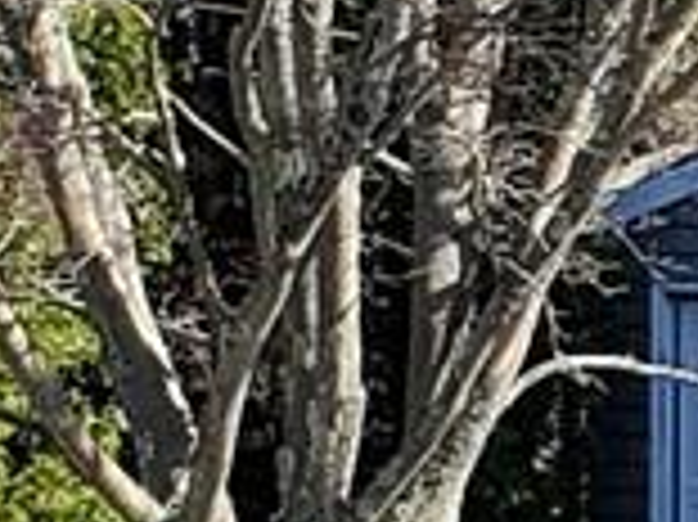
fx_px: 3466
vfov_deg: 8.6
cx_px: 2031
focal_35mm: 172
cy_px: 292
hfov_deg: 9.3
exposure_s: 1/718
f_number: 2.4
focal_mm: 4.3
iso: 50
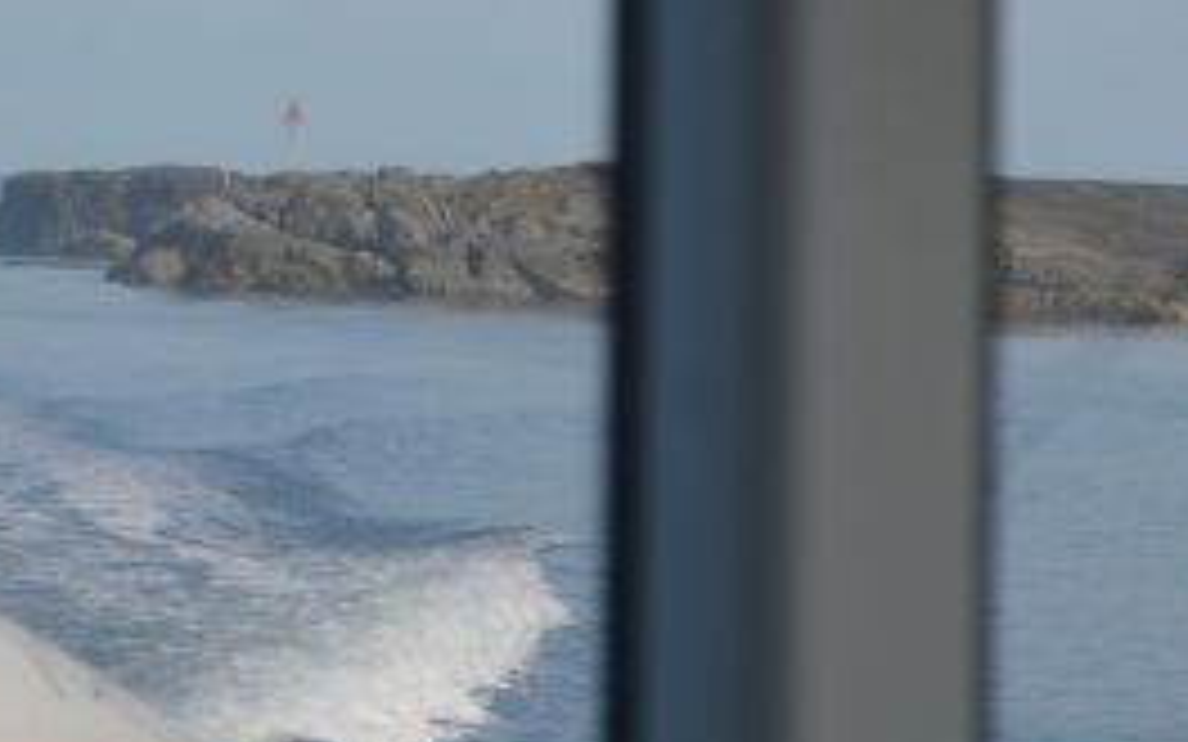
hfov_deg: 8.1
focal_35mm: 255
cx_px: -554
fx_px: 8241
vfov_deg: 5.1
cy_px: 27
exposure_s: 1/320
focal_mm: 55
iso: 100
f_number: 9
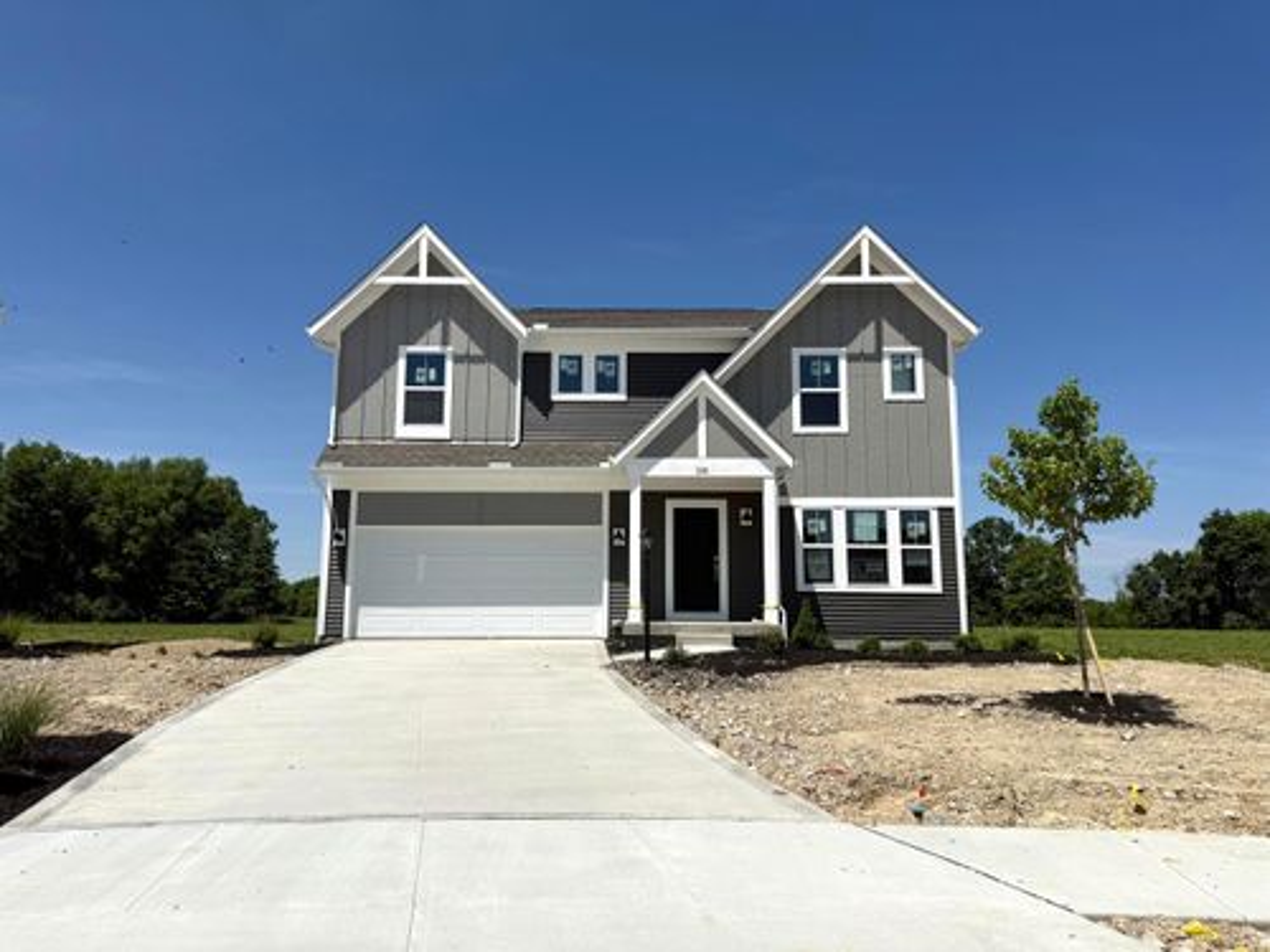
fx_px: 881
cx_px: 635
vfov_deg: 56.8
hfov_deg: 71.6
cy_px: 476
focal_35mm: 24
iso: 80
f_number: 1.78
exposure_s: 1/8130
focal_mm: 6.76
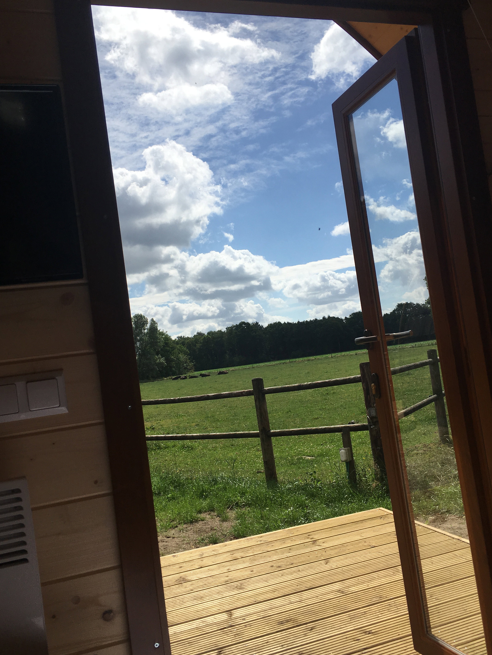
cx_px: 251
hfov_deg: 44.2
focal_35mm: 32
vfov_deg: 56.8
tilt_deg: +2.9
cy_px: 326
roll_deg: +7.3
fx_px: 606
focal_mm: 4.15
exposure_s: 1/4049
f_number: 2.2
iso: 25
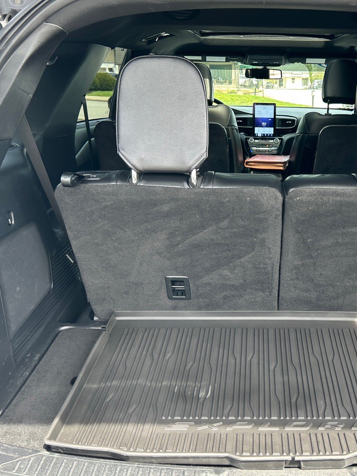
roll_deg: +1.6
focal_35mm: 35
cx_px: 273
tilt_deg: -19.1
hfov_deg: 39.4
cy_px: 238
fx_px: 482
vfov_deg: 52.6
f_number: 1.5
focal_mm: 5.7
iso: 50
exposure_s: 1/198
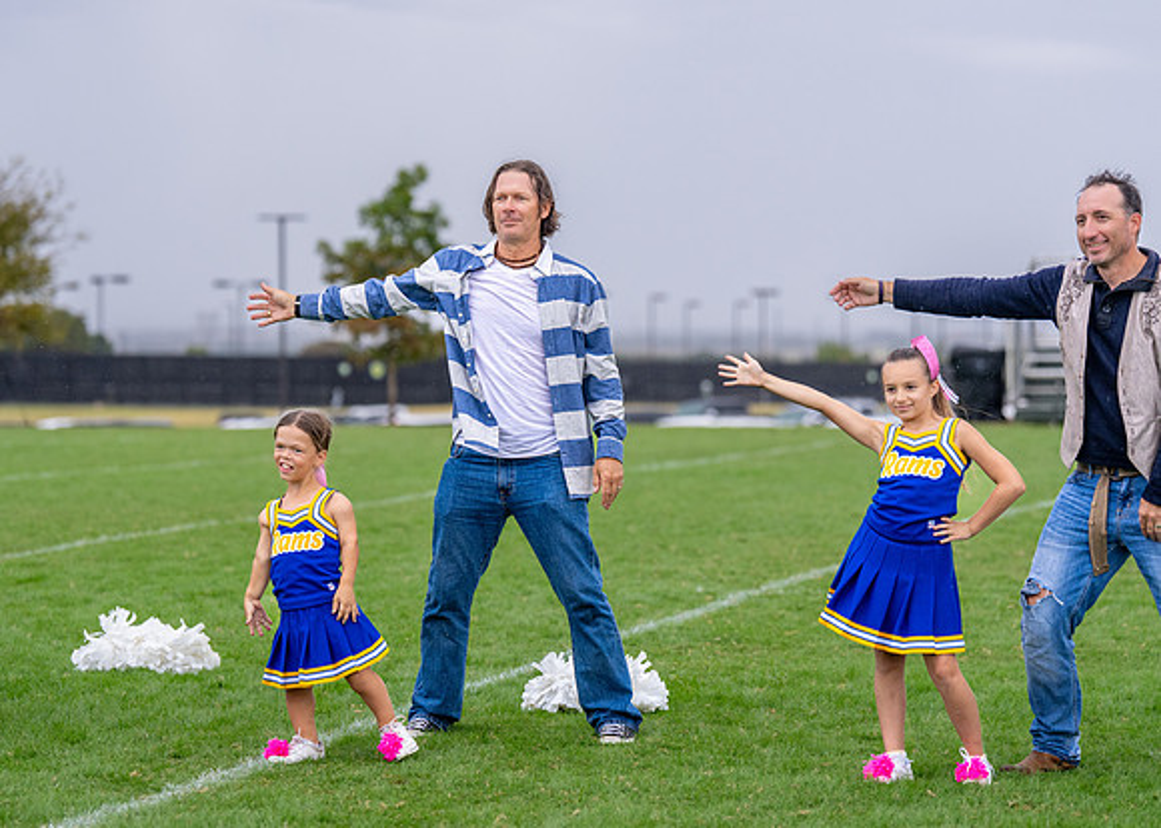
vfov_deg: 11.0
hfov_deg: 15.3
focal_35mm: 131
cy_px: 393
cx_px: 501
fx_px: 4322
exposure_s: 1/1600
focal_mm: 117
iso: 500
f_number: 2.8
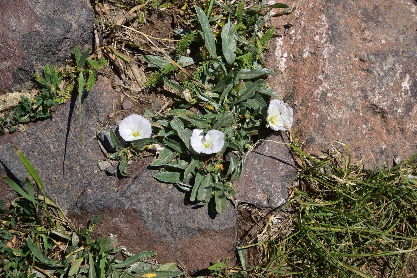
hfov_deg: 58.7
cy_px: 139
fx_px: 371
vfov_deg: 41.1
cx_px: 208
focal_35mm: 32
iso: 100
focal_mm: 32
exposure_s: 1/125
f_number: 16
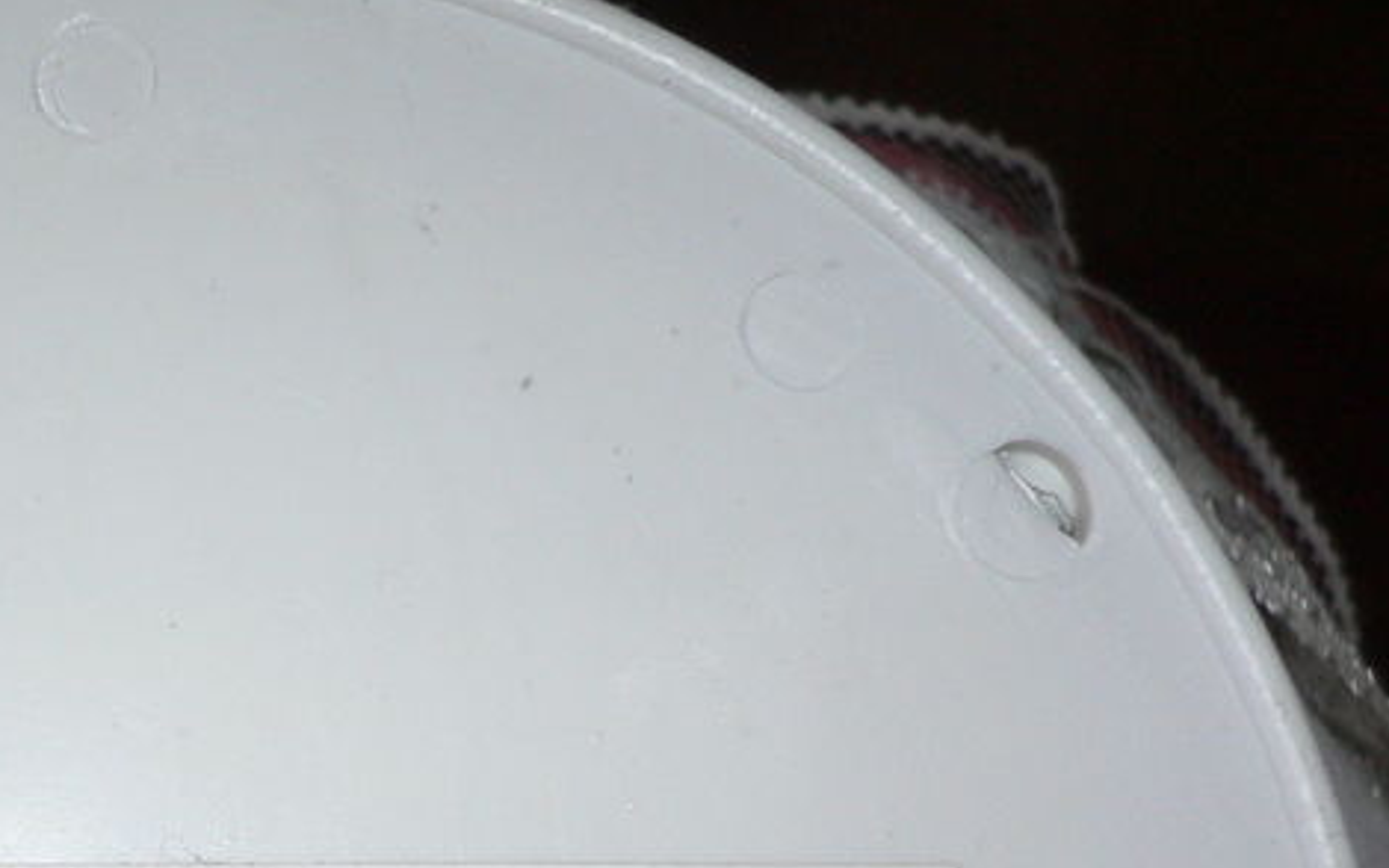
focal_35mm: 79
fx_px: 2991
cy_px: 1101
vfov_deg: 15.8
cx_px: -18
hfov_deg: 24.8
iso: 80
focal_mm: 5.8
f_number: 2.8
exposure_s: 1/60
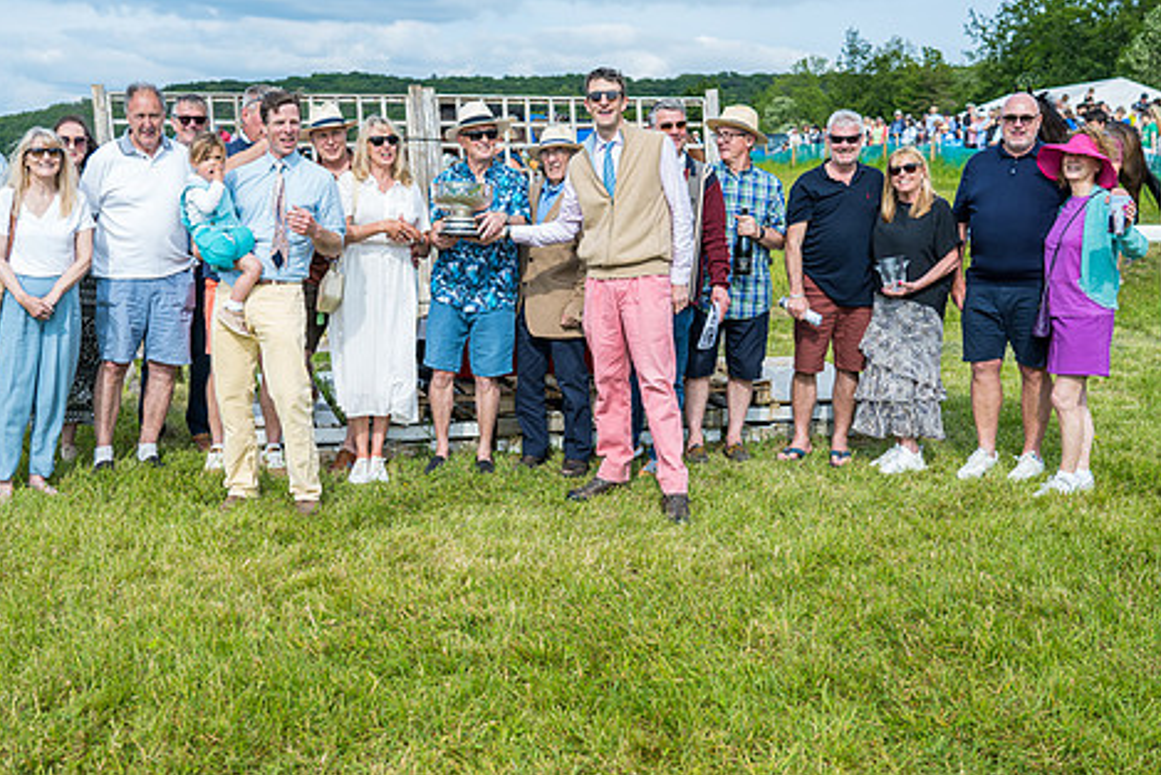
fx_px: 1484
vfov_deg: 29.2
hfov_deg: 42.6
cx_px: 484
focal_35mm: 46
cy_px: 331
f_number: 4.5
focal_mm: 34
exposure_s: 1/320
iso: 50
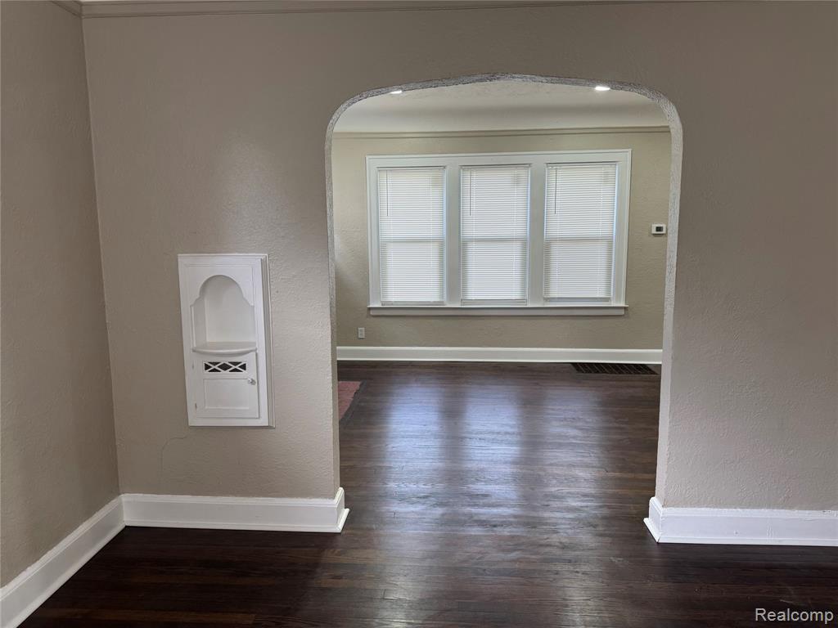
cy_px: 314
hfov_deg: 71.6
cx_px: 419
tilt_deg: -9.3
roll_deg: -0.6
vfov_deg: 56.8
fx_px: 581
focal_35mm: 24
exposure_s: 1/120
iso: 160
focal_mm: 6.76
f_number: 1.78
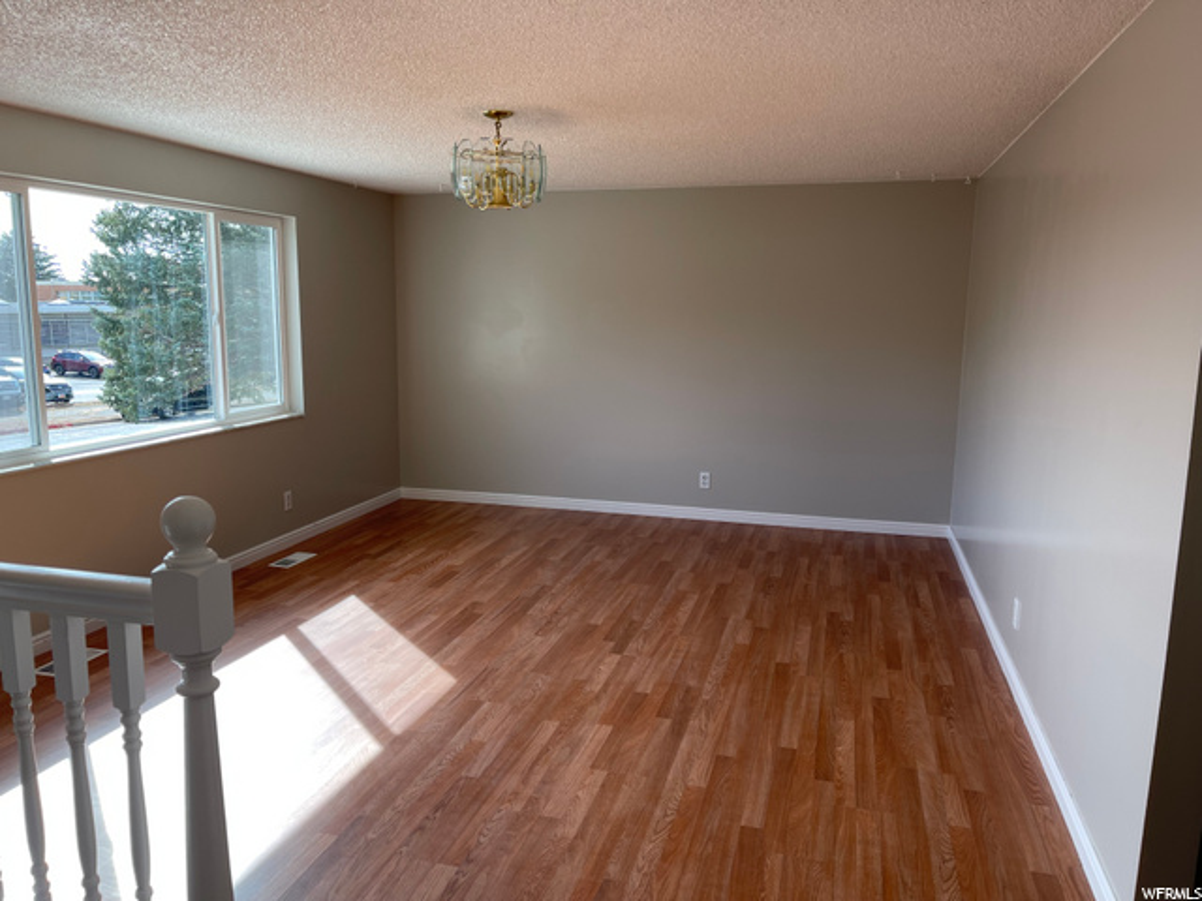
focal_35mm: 26
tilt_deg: -9.2
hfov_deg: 67.3
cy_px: 450
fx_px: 903
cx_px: 601
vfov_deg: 53.1
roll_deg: +0.1
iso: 32
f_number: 1.6
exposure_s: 1/191
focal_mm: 5.1
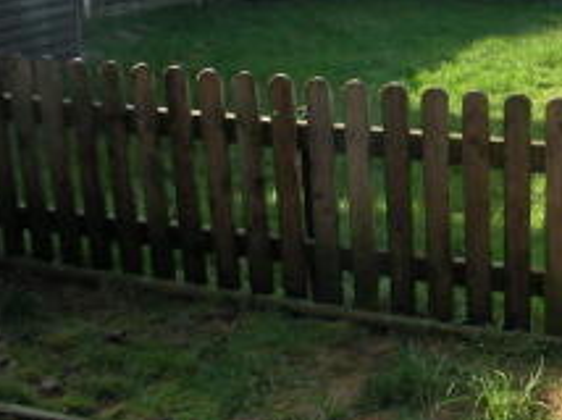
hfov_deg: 21.0
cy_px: 109
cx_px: 576
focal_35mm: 90
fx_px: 1460
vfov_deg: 16.3
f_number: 4.1
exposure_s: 1/166
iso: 100
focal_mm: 8.3
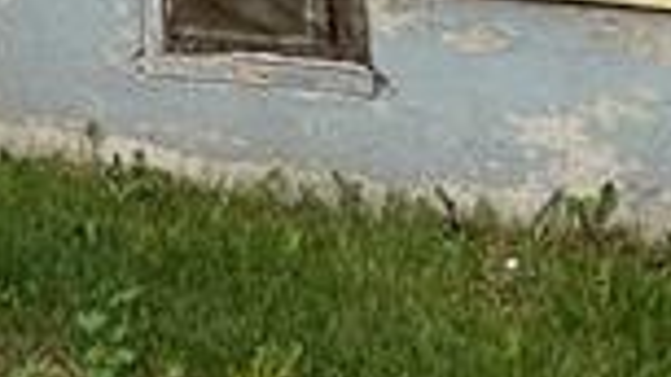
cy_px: -1127
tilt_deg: +4.6
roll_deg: +2.1
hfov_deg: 11.1
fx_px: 3380
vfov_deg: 5.5
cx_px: -118
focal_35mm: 190
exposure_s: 1/3311
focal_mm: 5.1
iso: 50
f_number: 1.6
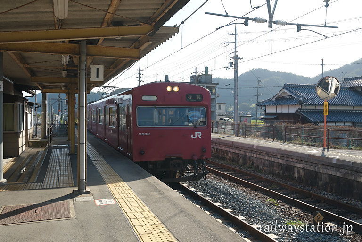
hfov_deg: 60.3
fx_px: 312
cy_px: 121
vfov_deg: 42.3
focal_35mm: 31
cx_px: 181
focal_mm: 20.5
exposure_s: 1/240
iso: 125
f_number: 6.4
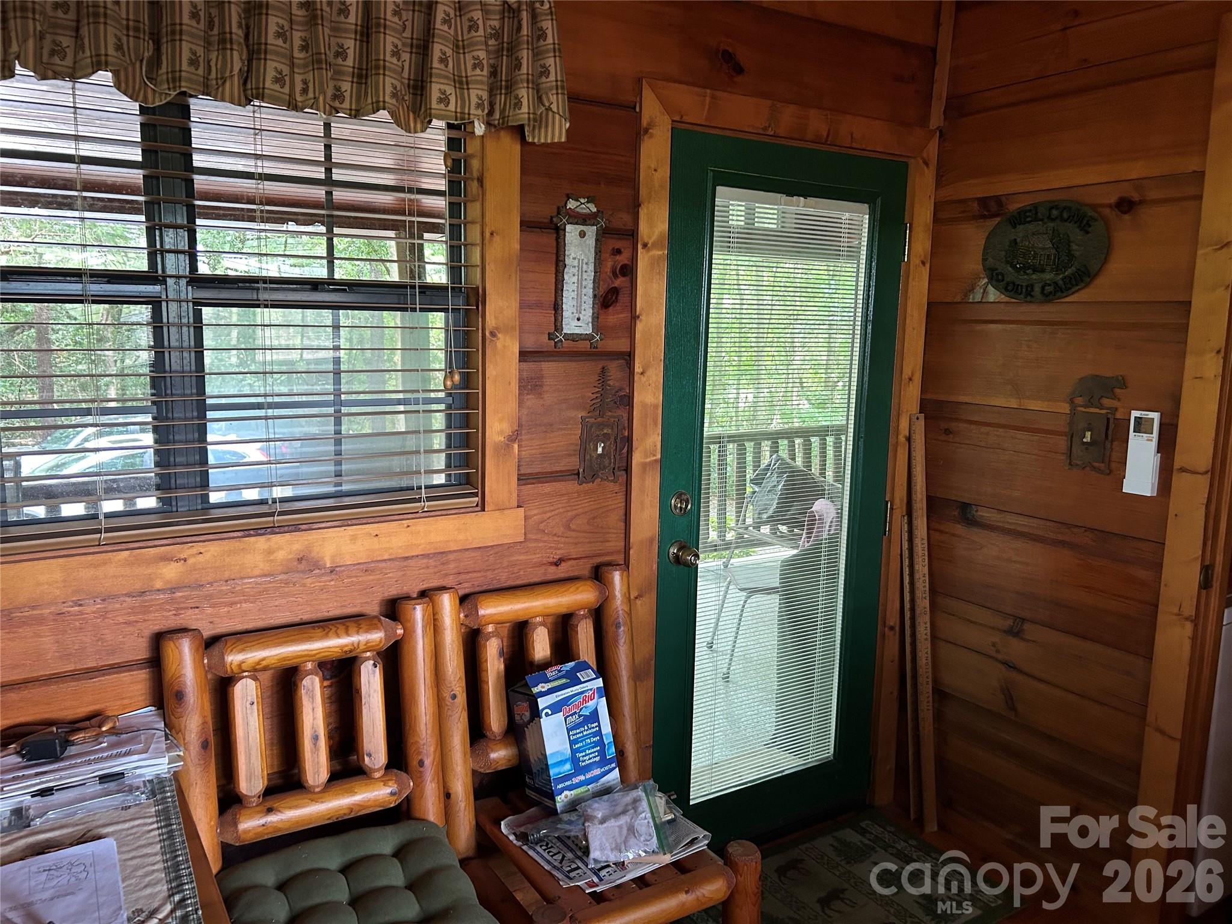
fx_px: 925
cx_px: 616
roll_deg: -0.6
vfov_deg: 53.1
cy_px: 462
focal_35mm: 26
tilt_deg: -8.6
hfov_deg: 67.3
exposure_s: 1/60
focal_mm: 5.7
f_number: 1.5
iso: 250
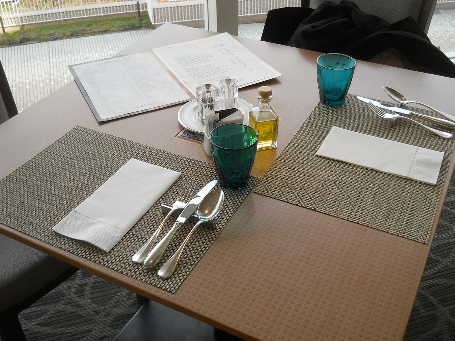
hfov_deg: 45.8
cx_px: 228
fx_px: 539
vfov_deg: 35.1
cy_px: 170
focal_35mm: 41
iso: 80
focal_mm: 6.72
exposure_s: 1/200
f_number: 3.1
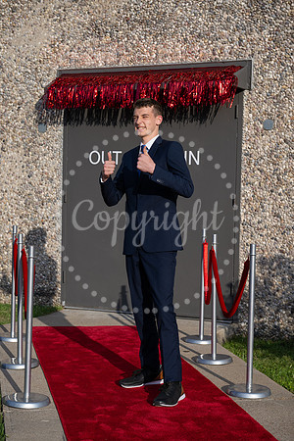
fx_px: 833
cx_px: 147
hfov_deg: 20.0
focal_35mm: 68
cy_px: 220
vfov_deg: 29.7
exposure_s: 1/2000
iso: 320
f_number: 5
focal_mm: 68
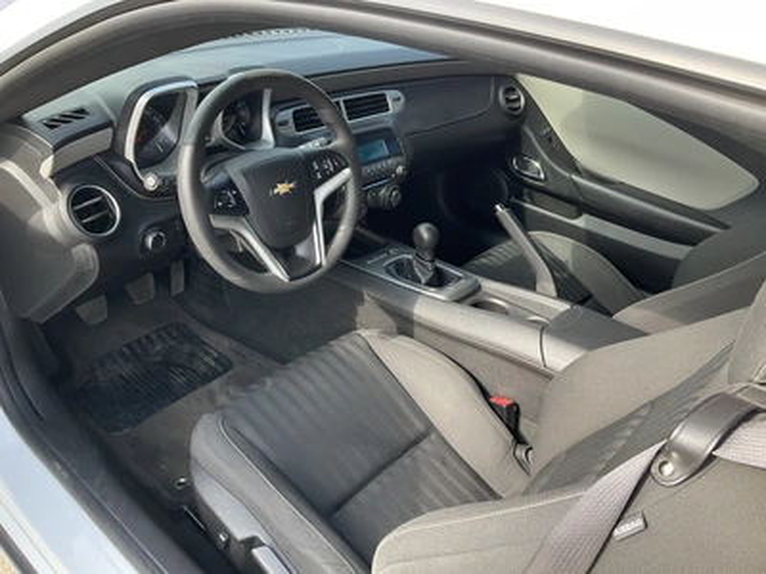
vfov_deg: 48.2
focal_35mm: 29
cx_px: 383
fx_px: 642
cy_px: 287
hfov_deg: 61.7
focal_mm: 3
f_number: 1.8
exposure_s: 1/153
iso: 25
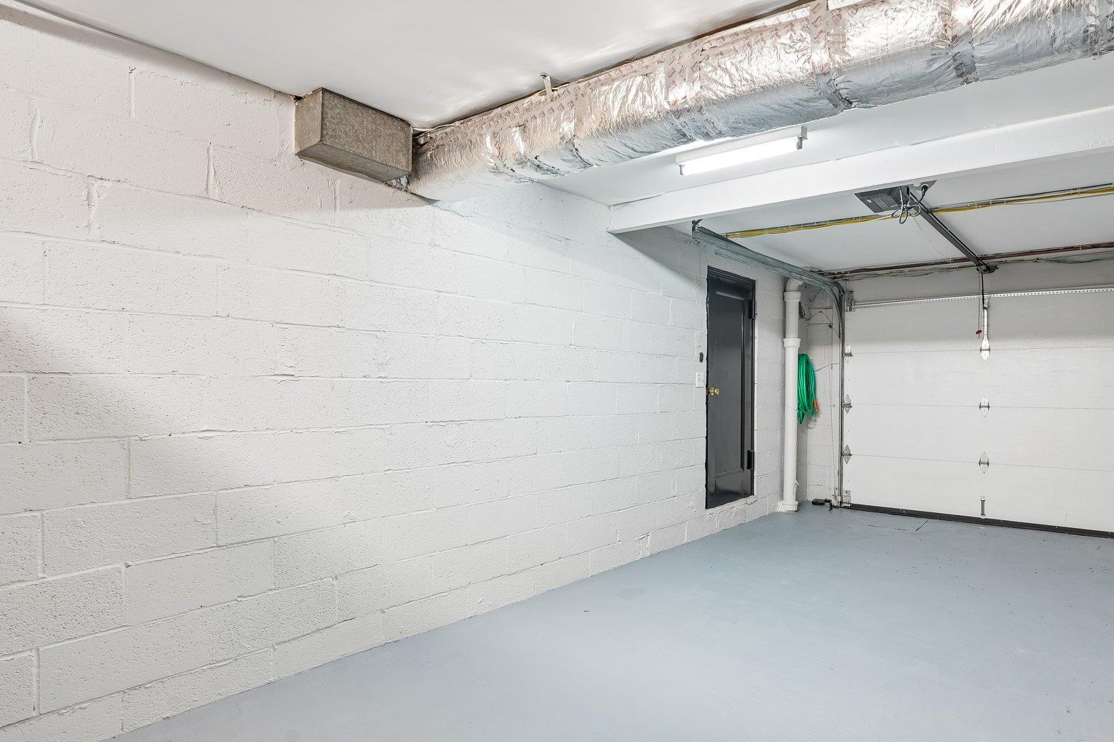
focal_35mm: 21
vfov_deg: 59.4
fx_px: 650
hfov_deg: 80.7
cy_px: 393
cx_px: 636
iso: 400
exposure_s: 1/3.33
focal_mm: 16
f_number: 8
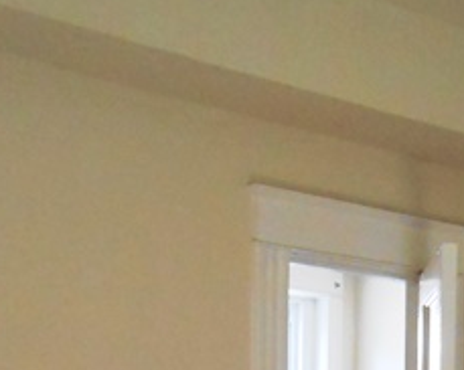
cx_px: 428
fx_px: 1126
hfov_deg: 22.7
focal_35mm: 82
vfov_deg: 16.9
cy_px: 564
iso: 800
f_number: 3.8
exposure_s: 1/100
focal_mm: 5.3
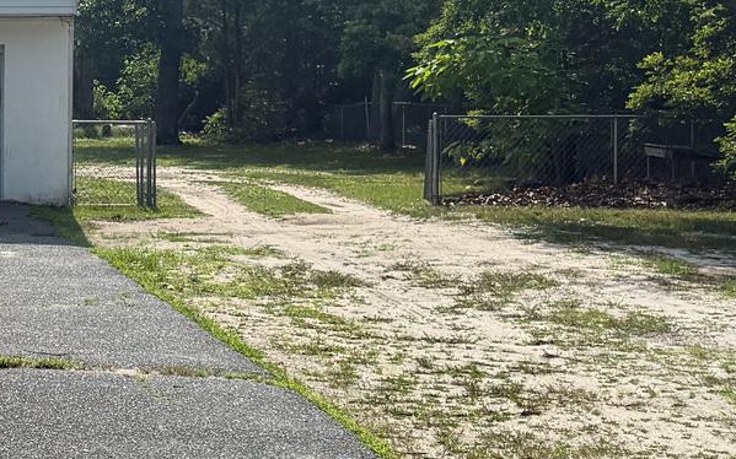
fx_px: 1745
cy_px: 108
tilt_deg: +0.1
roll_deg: -0.5
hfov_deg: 20.8
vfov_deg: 14.9
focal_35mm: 87
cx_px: -324
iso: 100
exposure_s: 1/4673
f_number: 1.78
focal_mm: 6.76
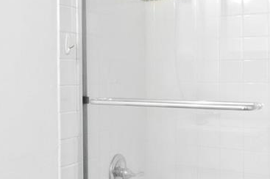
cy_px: 88
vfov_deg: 22.2
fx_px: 457
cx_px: 9
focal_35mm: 61
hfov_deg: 30.8
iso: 200
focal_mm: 14
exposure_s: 1/6
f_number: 8
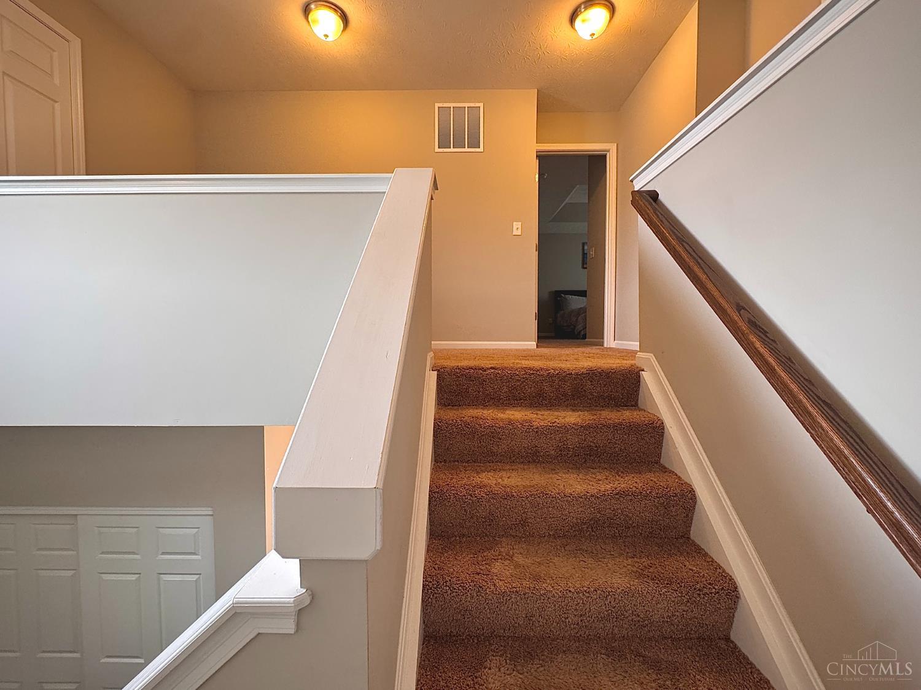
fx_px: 372
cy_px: 345
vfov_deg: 85.6
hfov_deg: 102.1
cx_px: 460
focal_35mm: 14
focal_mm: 2.22
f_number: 2.2
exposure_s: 1/120
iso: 250
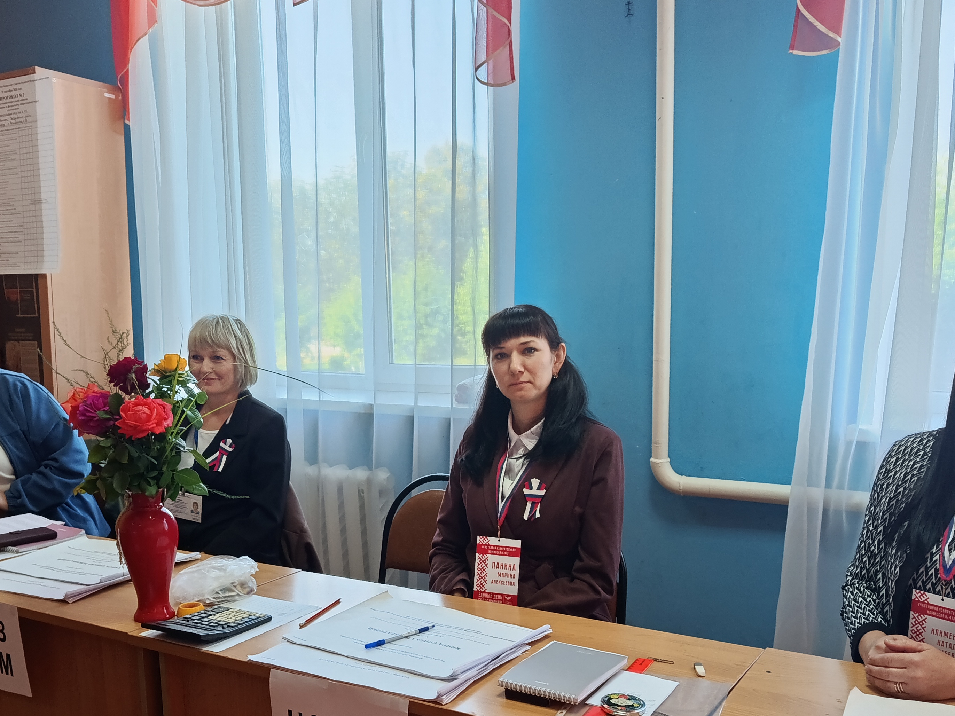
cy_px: 481
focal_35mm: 35
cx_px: 474
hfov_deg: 52.6
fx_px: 966
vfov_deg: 40.2
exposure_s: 1/100
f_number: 1.7
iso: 500
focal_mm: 5.24
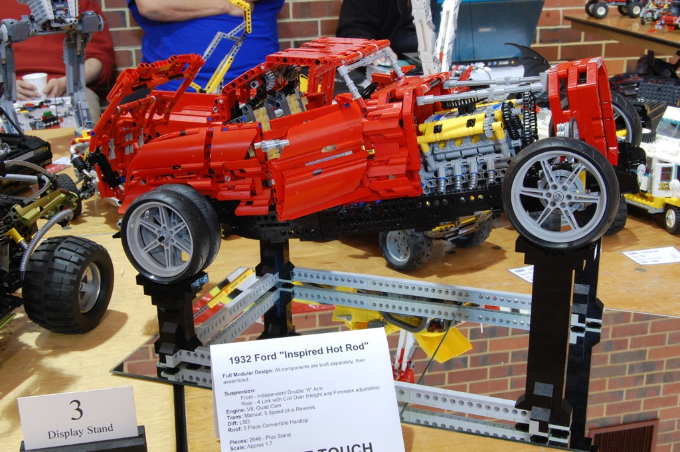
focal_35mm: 48
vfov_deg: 28.0
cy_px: 226
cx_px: 340
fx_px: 906
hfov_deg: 41.2
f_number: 14
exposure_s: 3.6
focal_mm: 32
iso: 400
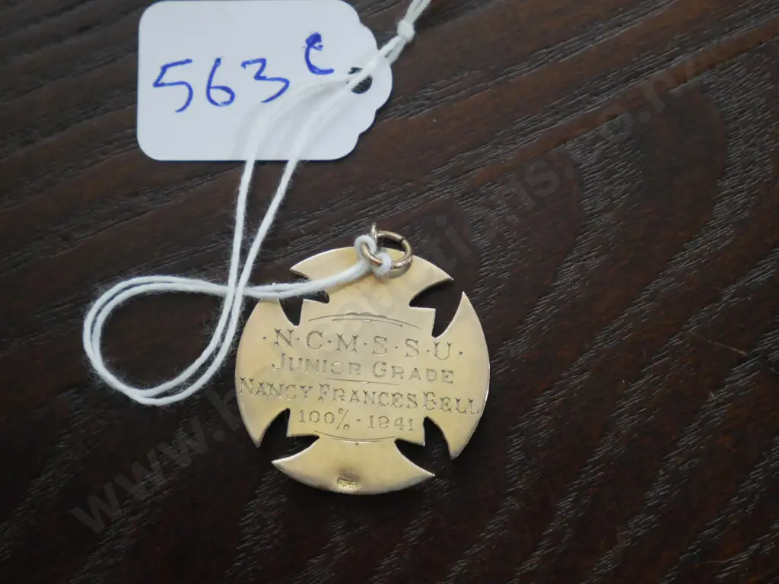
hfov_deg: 23.3
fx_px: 1890
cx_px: 390
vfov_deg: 17.6
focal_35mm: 84
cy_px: 292
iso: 3200
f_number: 5.6
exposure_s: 1/50
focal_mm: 42
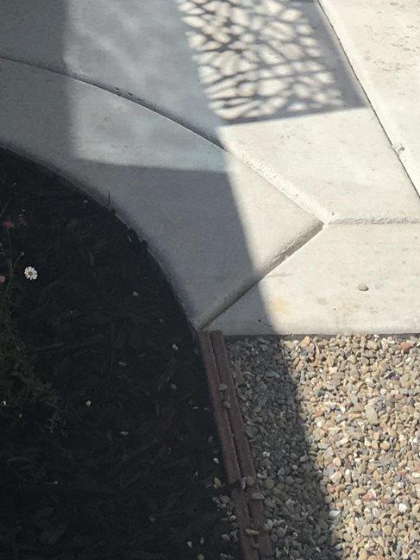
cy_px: -221
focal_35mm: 103
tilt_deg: -14.9
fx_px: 1666
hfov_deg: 14.3
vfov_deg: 17.6
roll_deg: -3.8
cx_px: 97
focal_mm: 4.15
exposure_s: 1/1570
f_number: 2.2
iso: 25
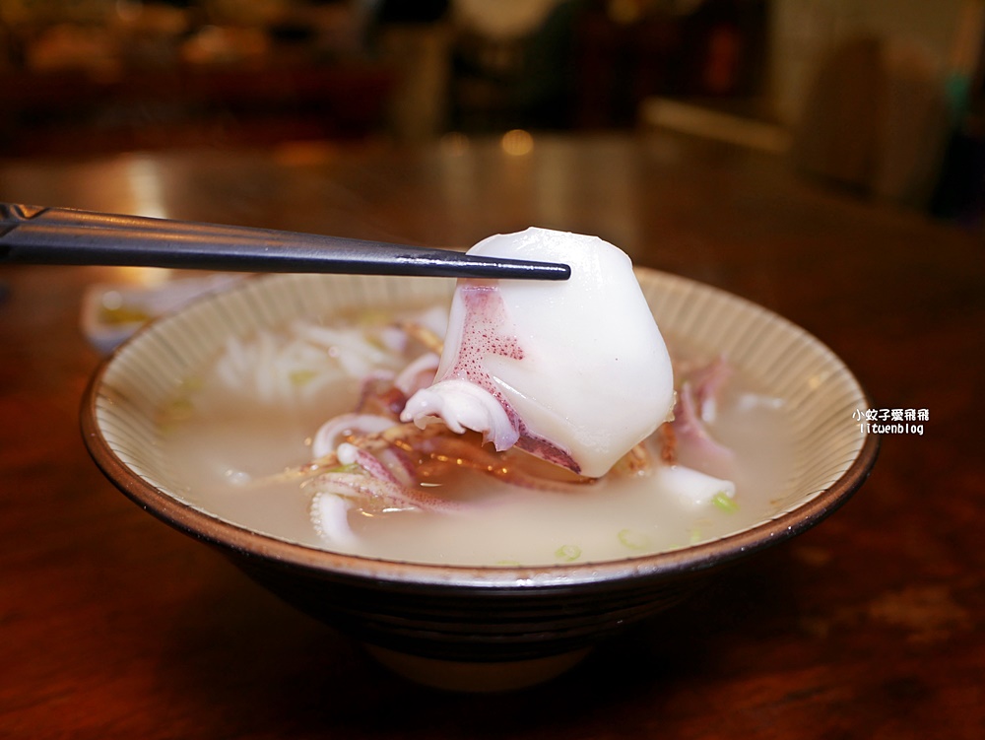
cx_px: 492
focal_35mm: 28
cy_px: 370
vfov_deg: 49.8
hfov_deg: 63.4
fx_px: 797
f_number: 2.5
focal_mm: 14
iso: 200
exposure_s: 1/60
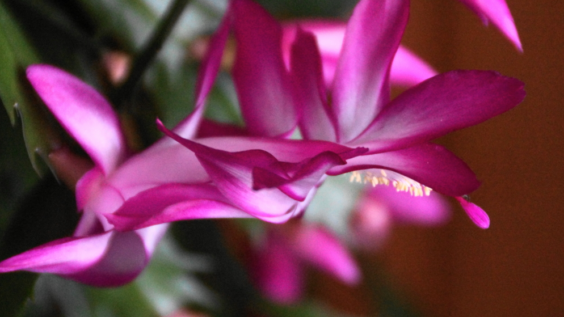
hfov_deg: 5.5
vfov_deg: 3.1
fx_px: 5907
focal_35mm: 395
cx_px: 283
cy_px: 133
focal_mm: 250
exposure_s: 1/25
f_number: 6.3
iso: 1600
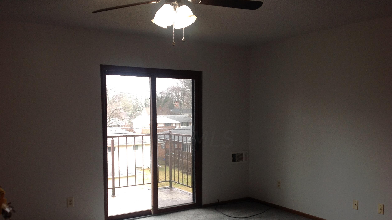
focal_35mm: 39
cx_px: 194
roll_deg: -1.7
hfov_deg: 51.6
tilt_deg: -2.0
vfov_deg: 30.3
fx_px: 405
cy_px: 139
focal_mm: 4.28
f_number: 2.4
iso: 64
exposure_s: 1/60
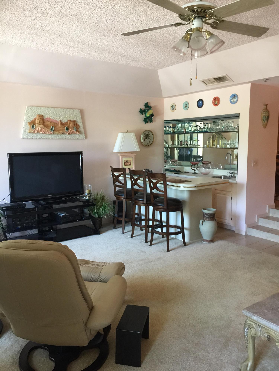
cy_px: 186
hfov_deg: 48.2
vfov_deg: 61.7
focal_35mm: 29
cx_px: 140
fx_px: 312
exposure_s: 1/15
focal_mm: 4.15
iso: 80
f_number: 2.2
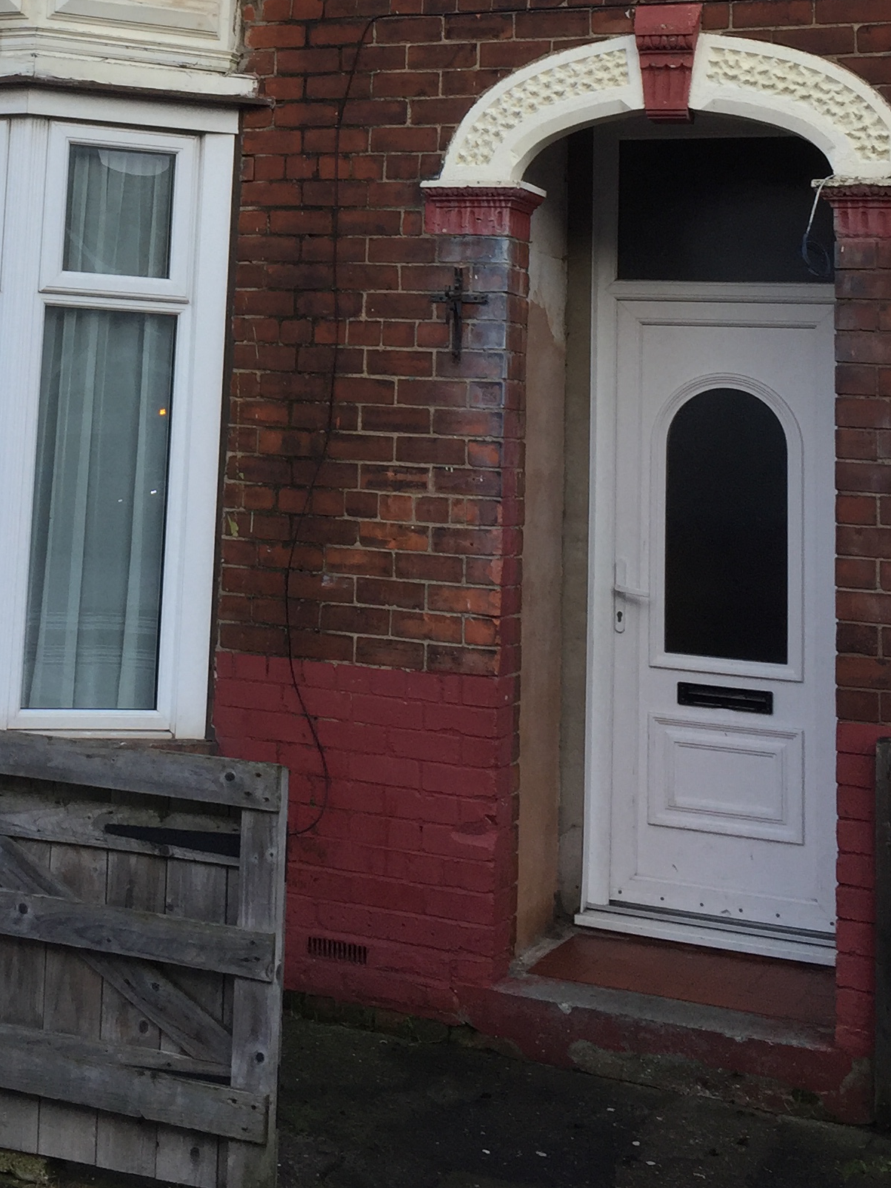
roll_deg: -3.4
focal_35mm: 59
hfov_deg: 24.2
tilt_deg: +8.7
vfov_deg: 31.3
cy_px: 144
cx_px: 120
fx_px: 2025
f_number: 2.2
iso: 32
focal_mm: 4.15
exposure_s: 1/199
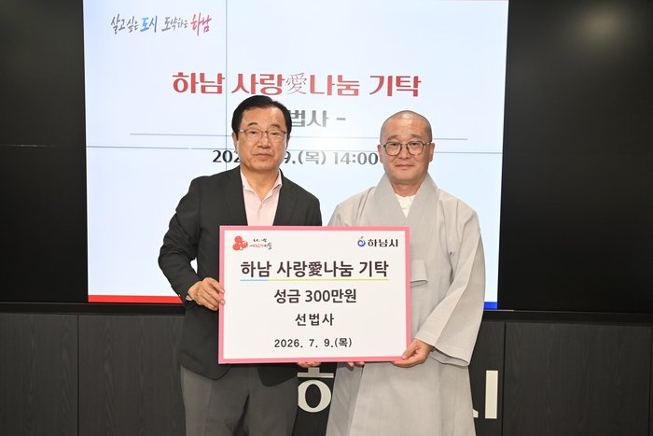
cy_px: 218
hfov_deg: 50.7
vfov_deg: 35.1
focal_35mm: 38
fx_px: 689
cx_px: 326
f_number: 3.5
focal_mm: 38
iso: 800
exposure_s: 1/160
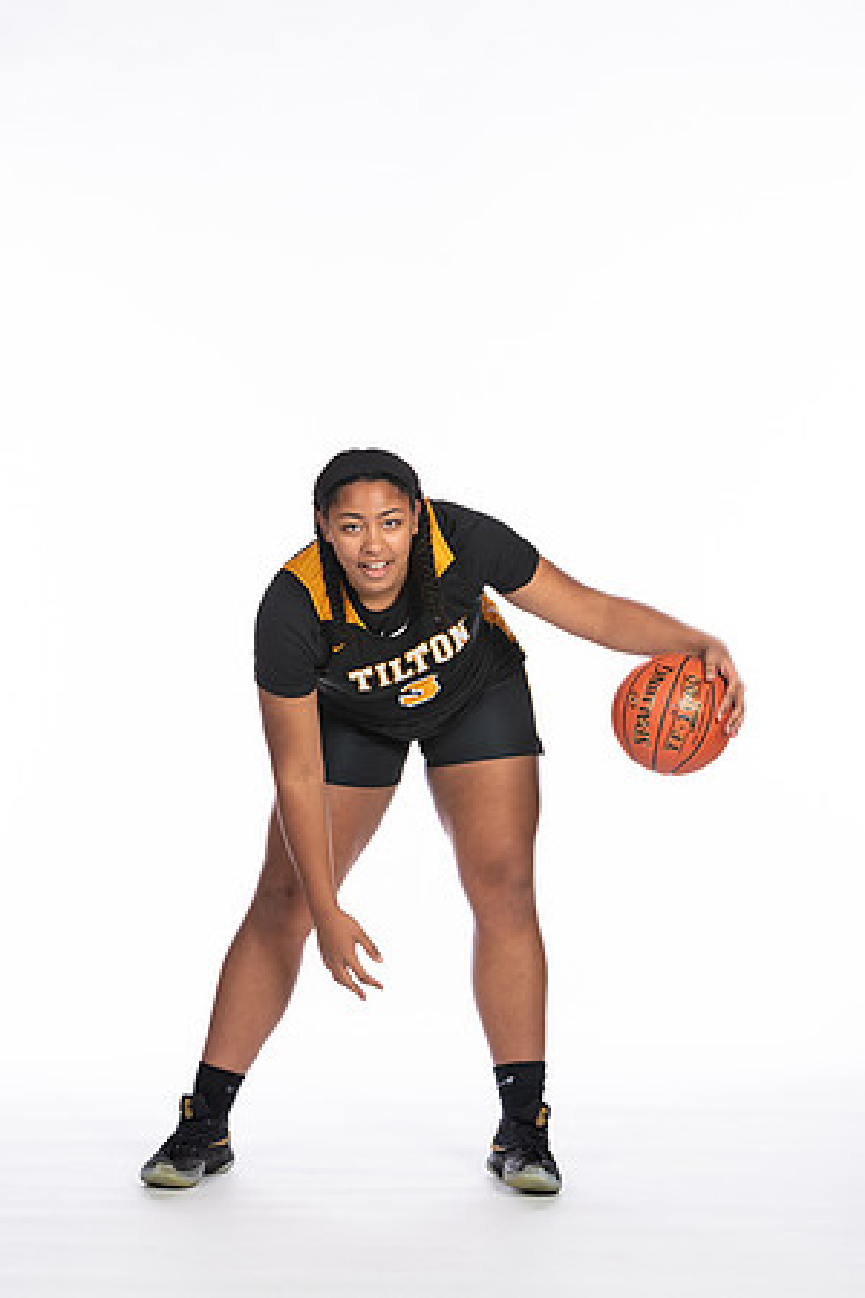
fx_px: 3784
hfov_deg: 13.0
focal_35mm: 105
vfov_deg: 19.5
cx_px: 432
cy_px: 649
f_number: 5
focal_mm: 70
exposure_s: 1/100
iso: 100
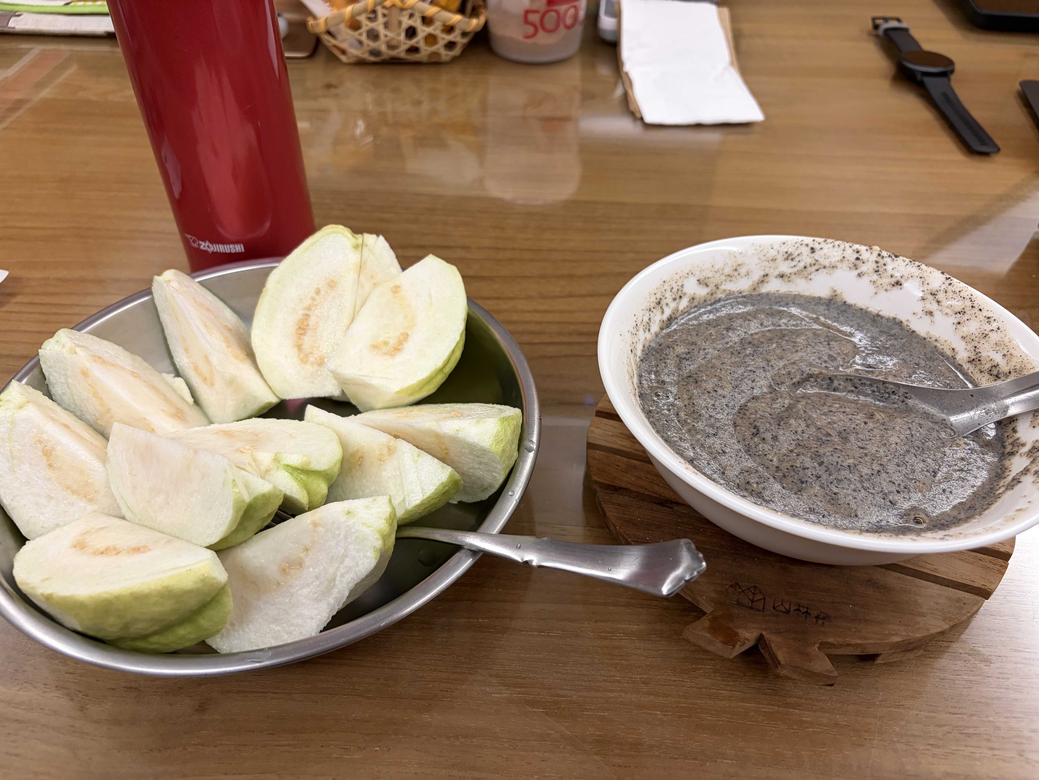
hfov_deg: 67.3
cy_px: 390
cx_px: 520
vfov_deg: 53.1
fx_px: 780
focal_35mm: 26
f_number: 1.6
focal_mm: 5.96
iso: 200
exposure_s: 1/60
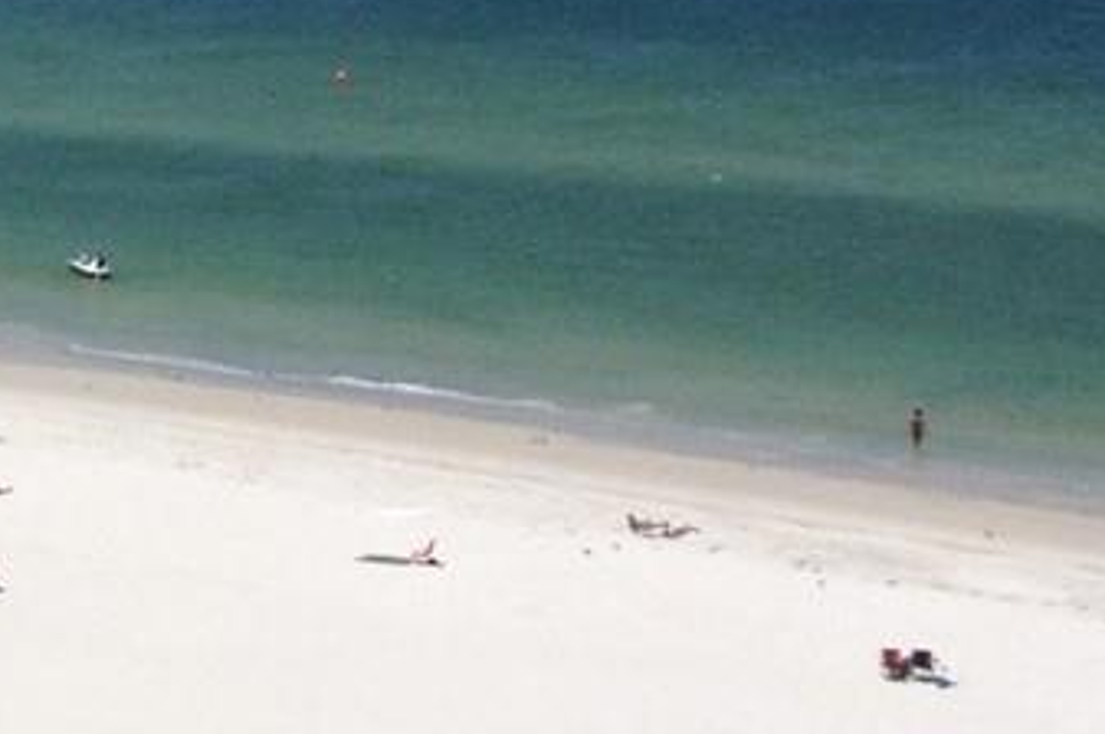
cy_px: -285
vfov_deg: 7.8
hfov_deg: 11.7
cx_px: -92
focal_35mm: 173
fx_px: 5305
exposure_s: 1/5025
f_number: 2.4
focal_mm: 4.28
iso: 64
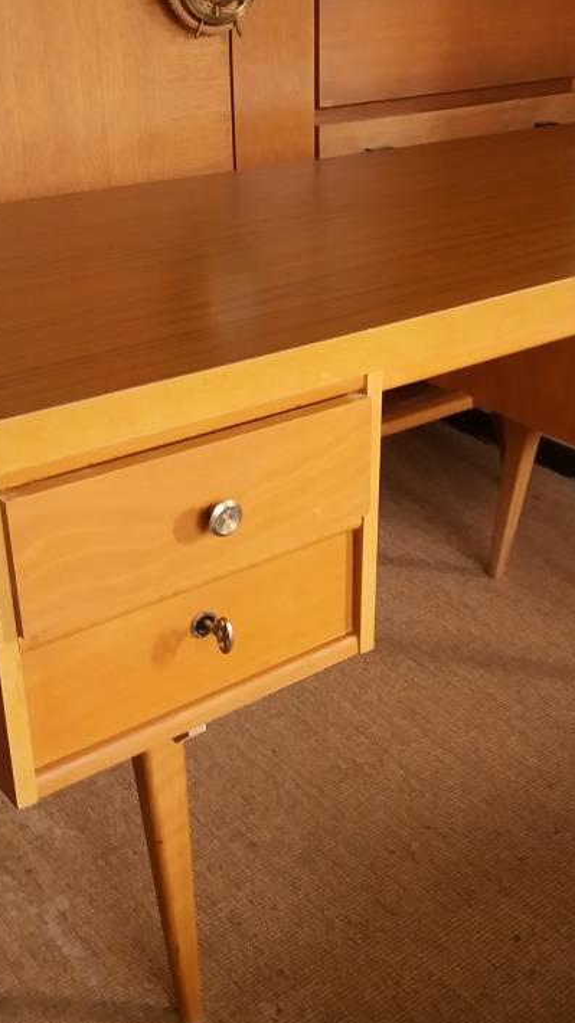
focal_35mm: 44
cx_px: 347
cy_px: 526
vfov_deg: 46.4
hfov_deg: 27.0
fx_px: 1193
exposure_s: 1/30
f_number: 1.9
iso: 160
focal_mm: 3.7
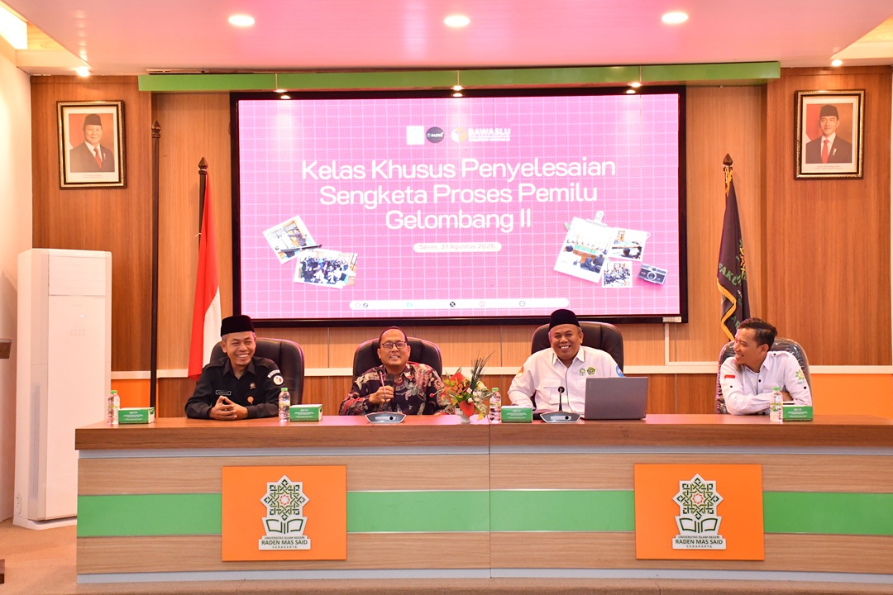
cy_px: 298
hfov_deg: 41.1
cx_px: 446
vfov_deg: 28.1
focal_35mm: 48
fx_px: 1191
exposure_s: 1/50
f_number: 5
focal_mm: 32
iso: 2500
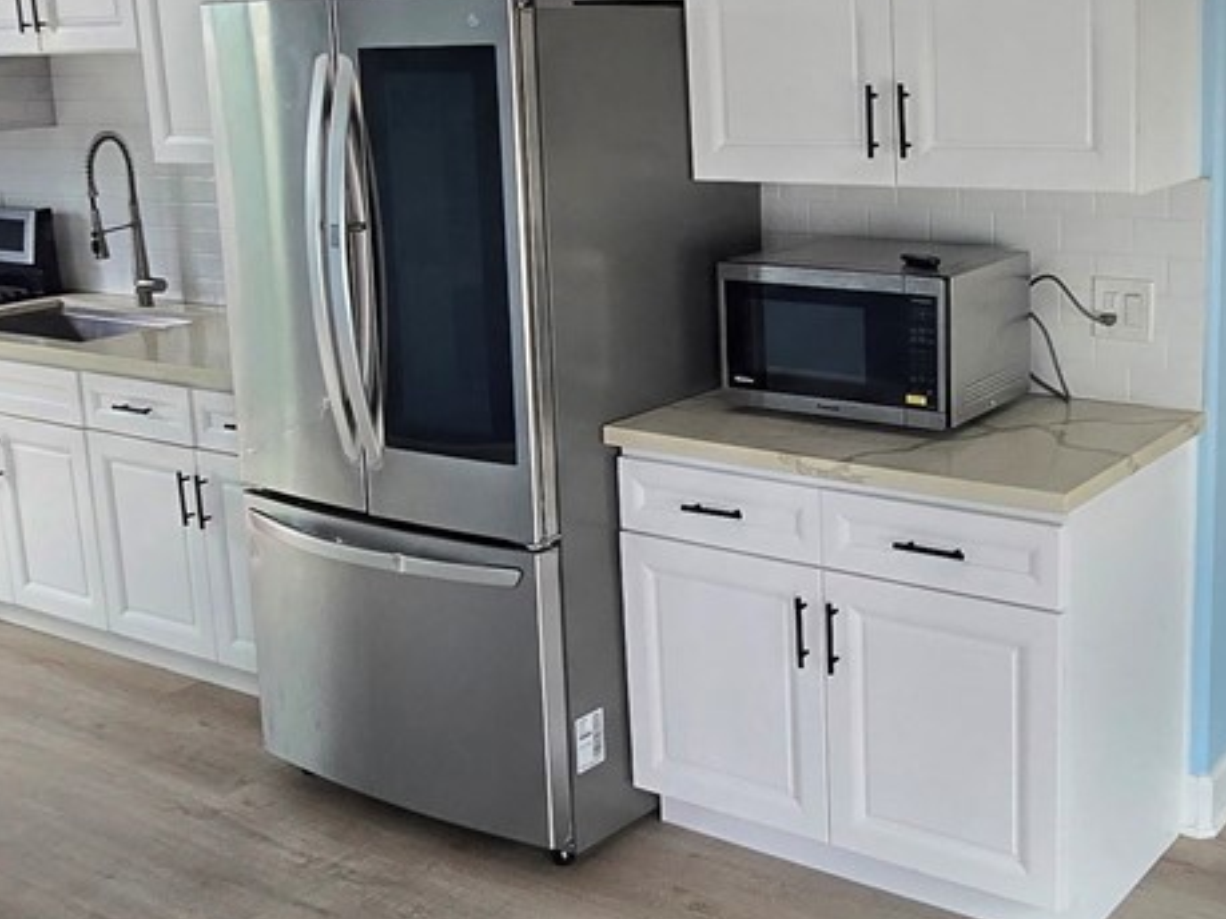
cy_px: 176
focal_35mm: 29
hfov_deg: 61.7
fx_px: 1027
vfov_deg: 45.6
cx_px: 620
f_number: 2.2
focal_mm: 2.2
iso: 50
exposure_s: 1/60
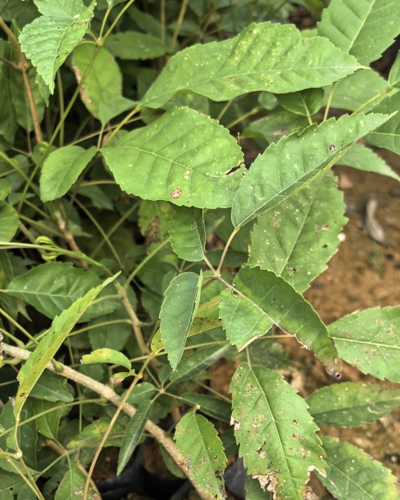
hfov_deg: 36.4
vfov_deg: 43.3
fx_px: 607
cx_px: 167
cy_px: 377
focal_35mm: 41
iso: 1250
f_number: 2
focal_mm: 5.75
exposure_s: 1/668
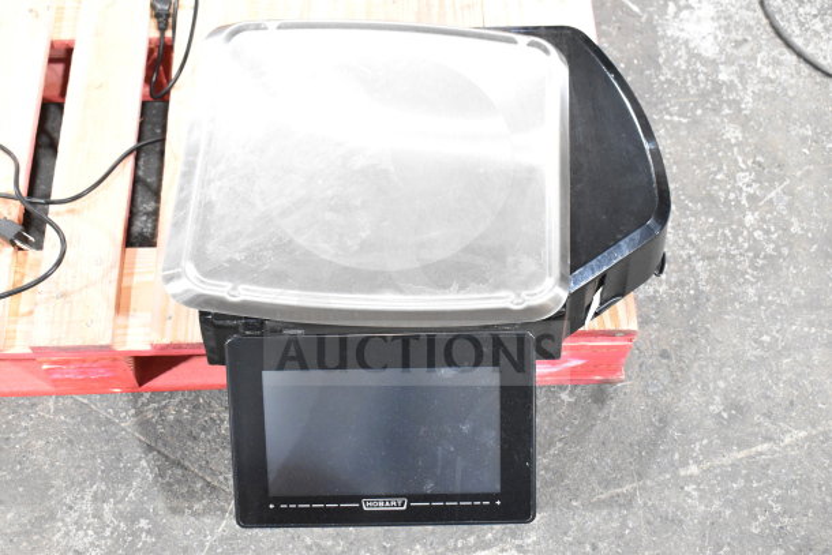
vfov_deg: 29.0
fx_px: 1075
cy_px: 278
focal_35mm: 46
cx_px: 416
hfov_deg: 42.3
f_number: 6.3
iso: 6400
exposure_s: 1/160
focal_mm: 31
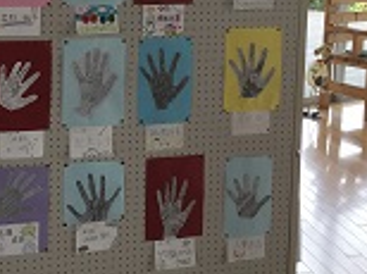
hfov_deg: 28.9
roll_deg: -0.2
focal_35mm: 66
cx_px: 79
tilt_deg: -7.5
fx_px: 699
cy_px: 29
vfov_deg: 21.7
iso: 32
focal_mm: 4.15
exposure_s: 1/120
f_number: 2.2
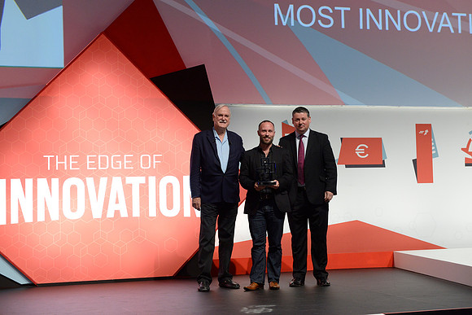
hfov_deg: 28.8
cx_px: 236
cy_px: 158
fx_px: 918
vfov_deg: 19.5
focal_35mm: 70
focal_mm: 70
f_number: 8
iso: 2500
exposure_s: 1/125
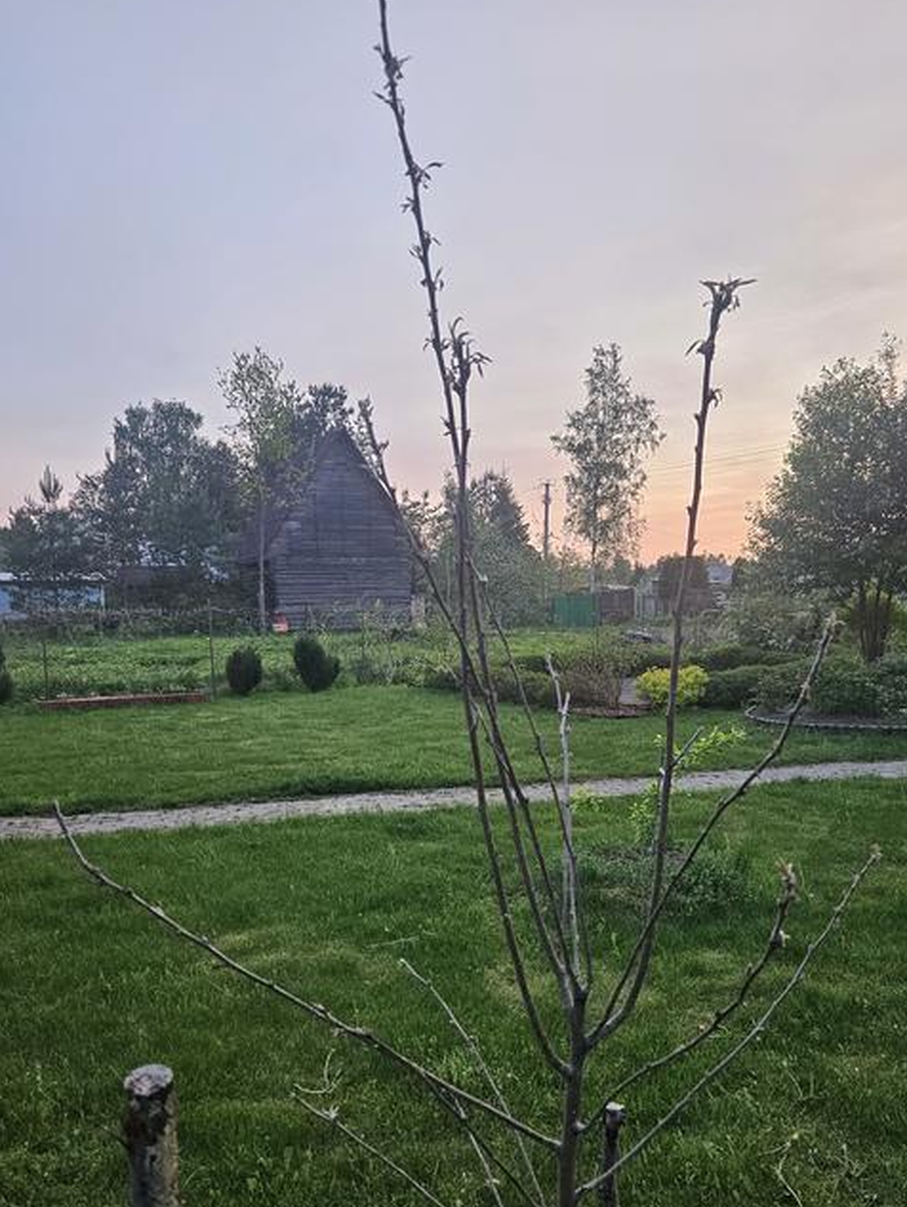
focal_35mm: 29
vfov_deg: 61.3
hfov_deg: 48.0
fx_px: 1012
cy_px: 702
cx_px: 537
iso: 200
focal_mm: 5.4
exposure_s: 1/180
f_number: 1.8
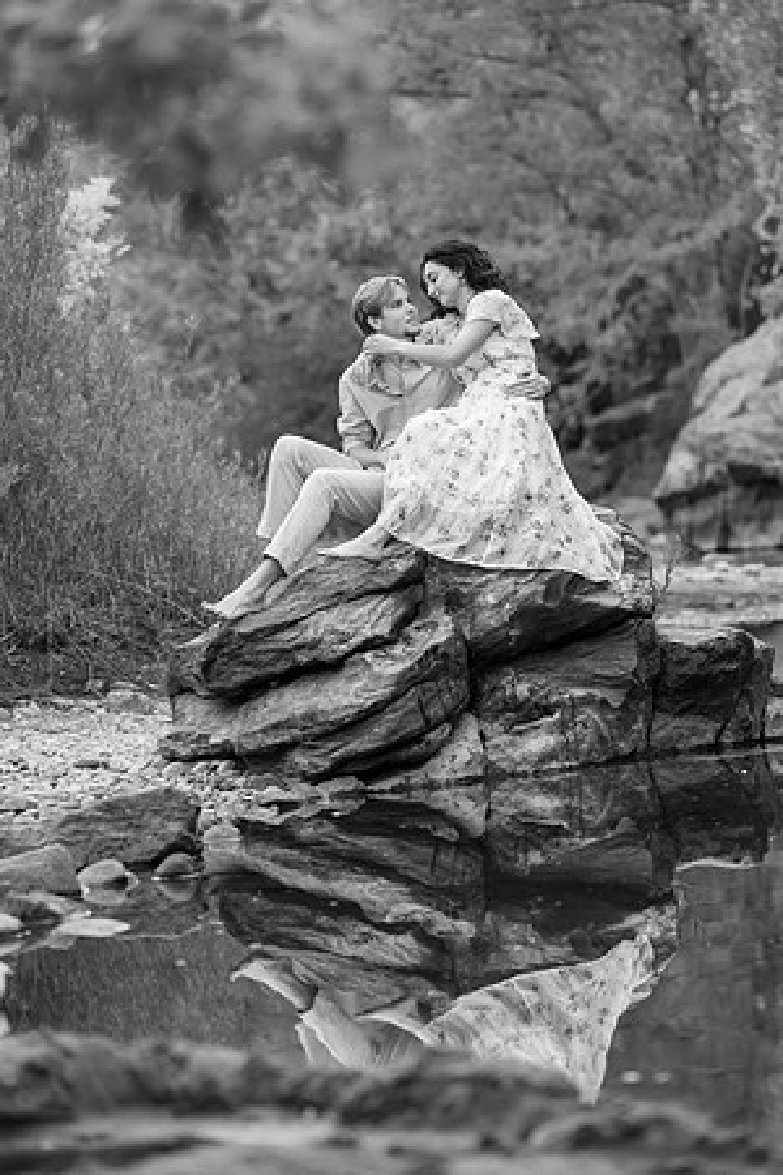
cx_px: 392
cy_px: 588
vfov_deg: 14.4
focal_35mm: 142
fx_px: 4632
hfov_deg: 9.7
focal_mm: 142
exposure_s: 1/200
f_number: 3.5
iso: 1000
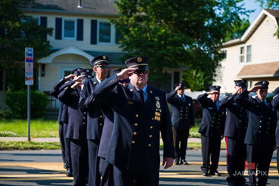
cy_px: 93
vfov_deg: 21.9
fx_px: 480
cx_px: 140
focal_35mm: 62
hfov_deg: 32.4
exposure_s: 1/2000
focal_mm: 62
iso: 200
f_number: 3.2
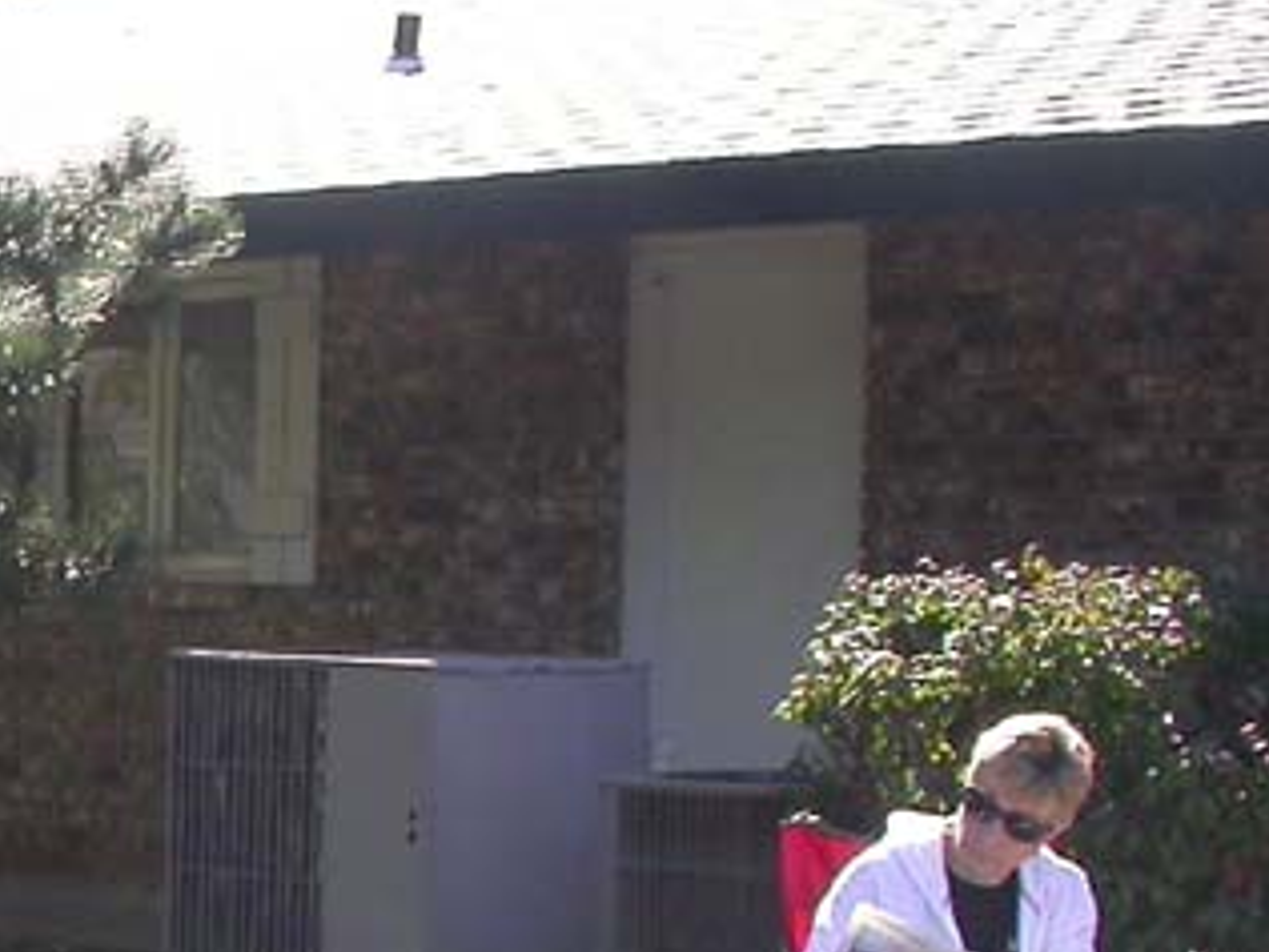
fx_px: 4509
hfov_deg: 14.8
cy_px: 787
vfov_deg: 12.0
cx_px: -655
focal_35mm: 123
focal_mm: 7.85
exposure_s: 1/142
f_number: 5.3
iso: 100
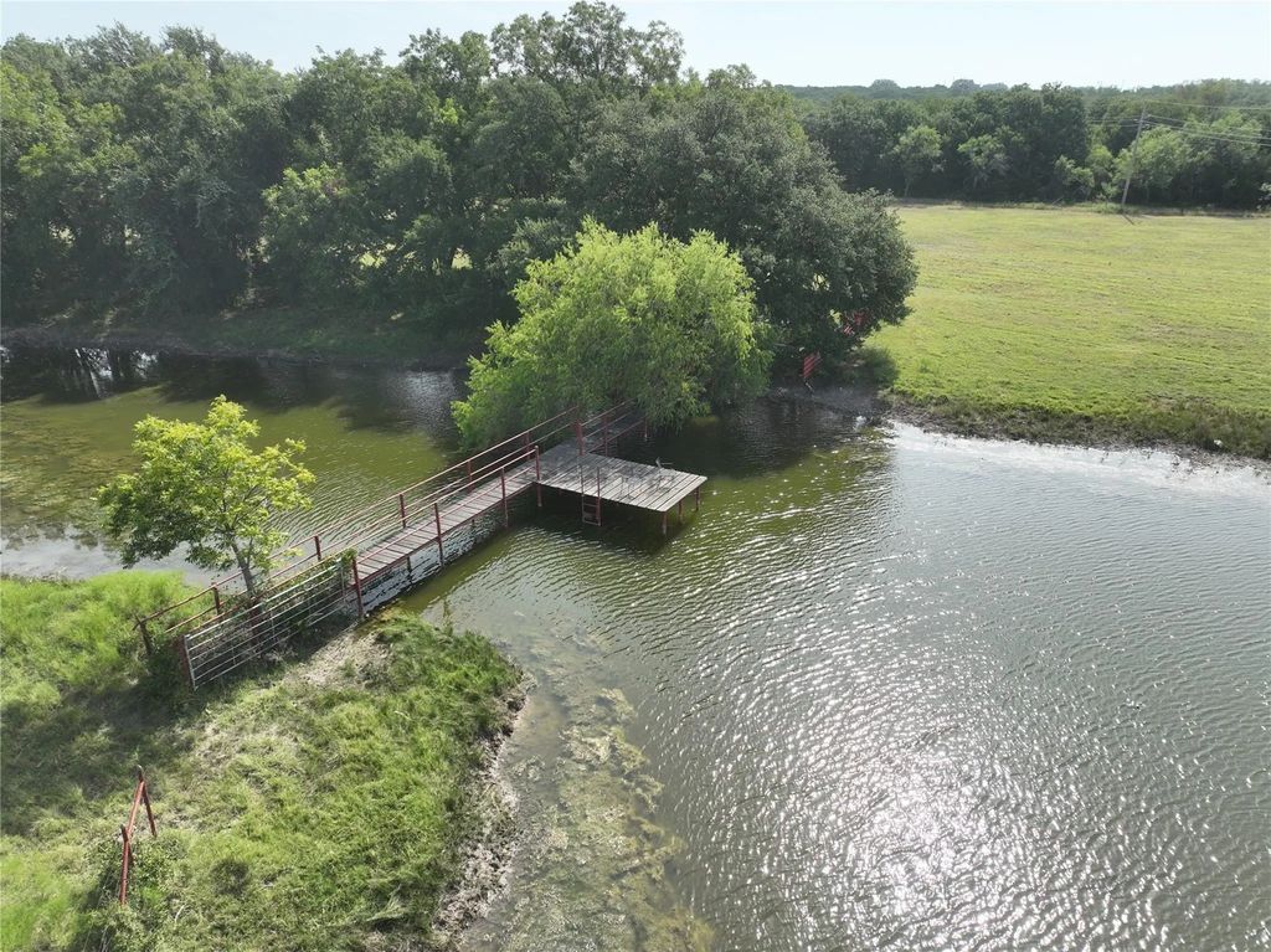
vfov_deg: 56.8
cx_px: 636
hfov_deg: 71.6
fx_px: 881
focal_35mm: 24
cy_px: 476
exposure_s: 1/2500
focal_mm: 12.29
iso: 300
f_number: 2.8
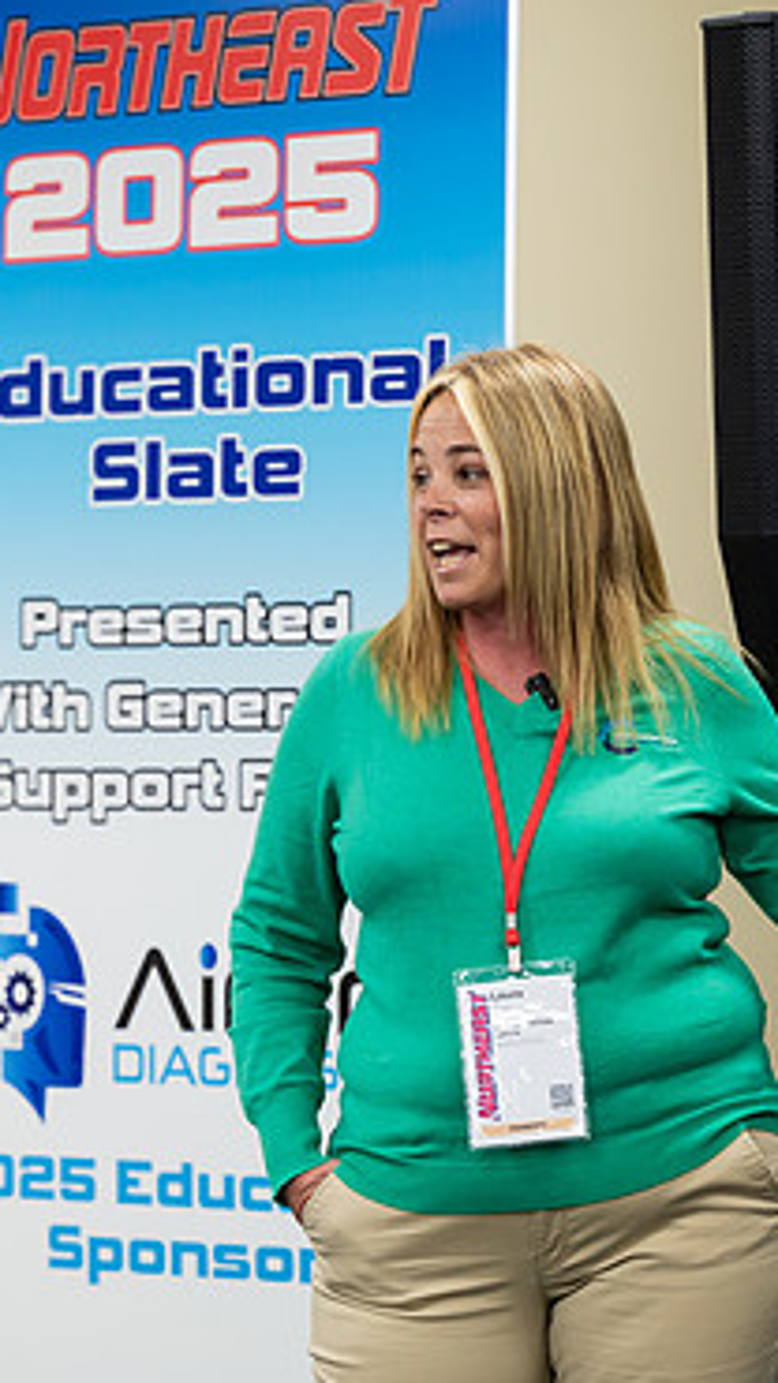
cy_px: 650
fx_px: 8439
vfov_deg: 9.4
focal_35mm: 230
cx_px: 296
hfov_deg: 5.3
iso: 1000
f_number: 3.2
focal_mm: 135
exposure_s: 1/200
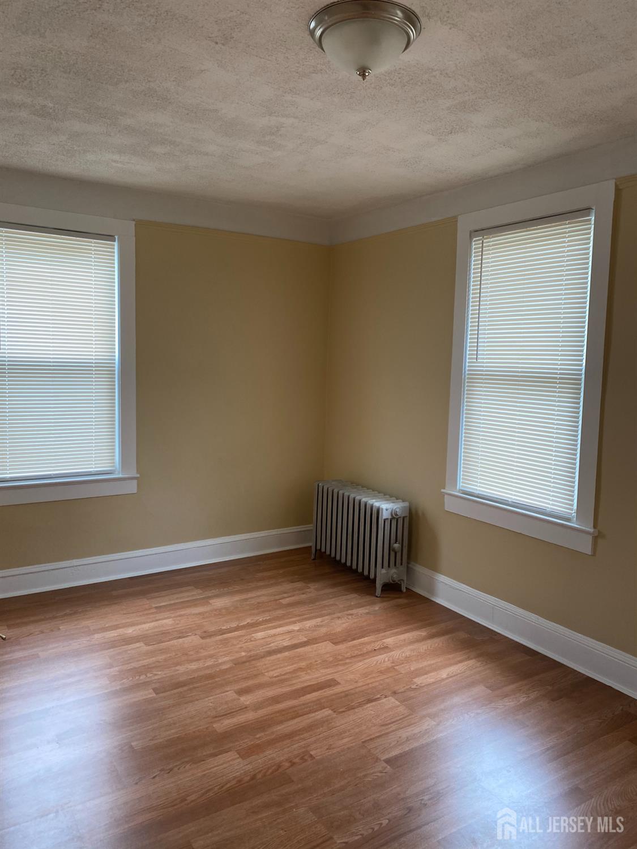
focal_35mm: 26
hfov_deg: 53.1
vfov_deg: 67.3
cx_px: 318
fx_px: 638
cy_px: 424
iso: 125
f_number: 1.8
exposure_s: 1/118
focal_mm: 4.25
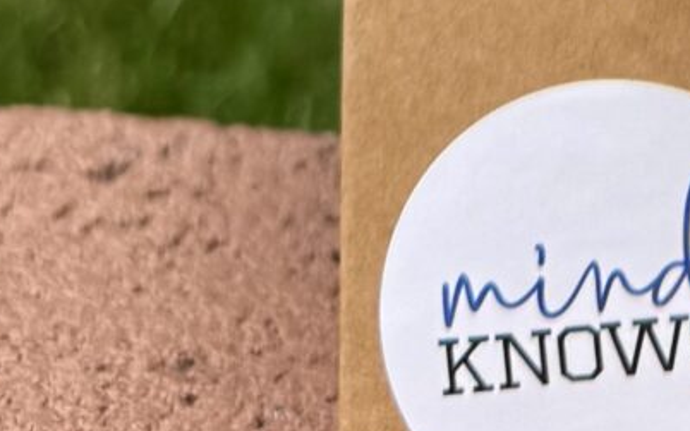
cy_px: -1281
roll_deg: +0.0
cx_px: 1100
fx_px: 3046
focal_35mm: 162
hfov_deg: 12.2
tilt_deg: +2.0
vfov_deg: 6.5
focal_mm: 6.76
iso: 80
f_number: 1.78
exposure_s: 1/588
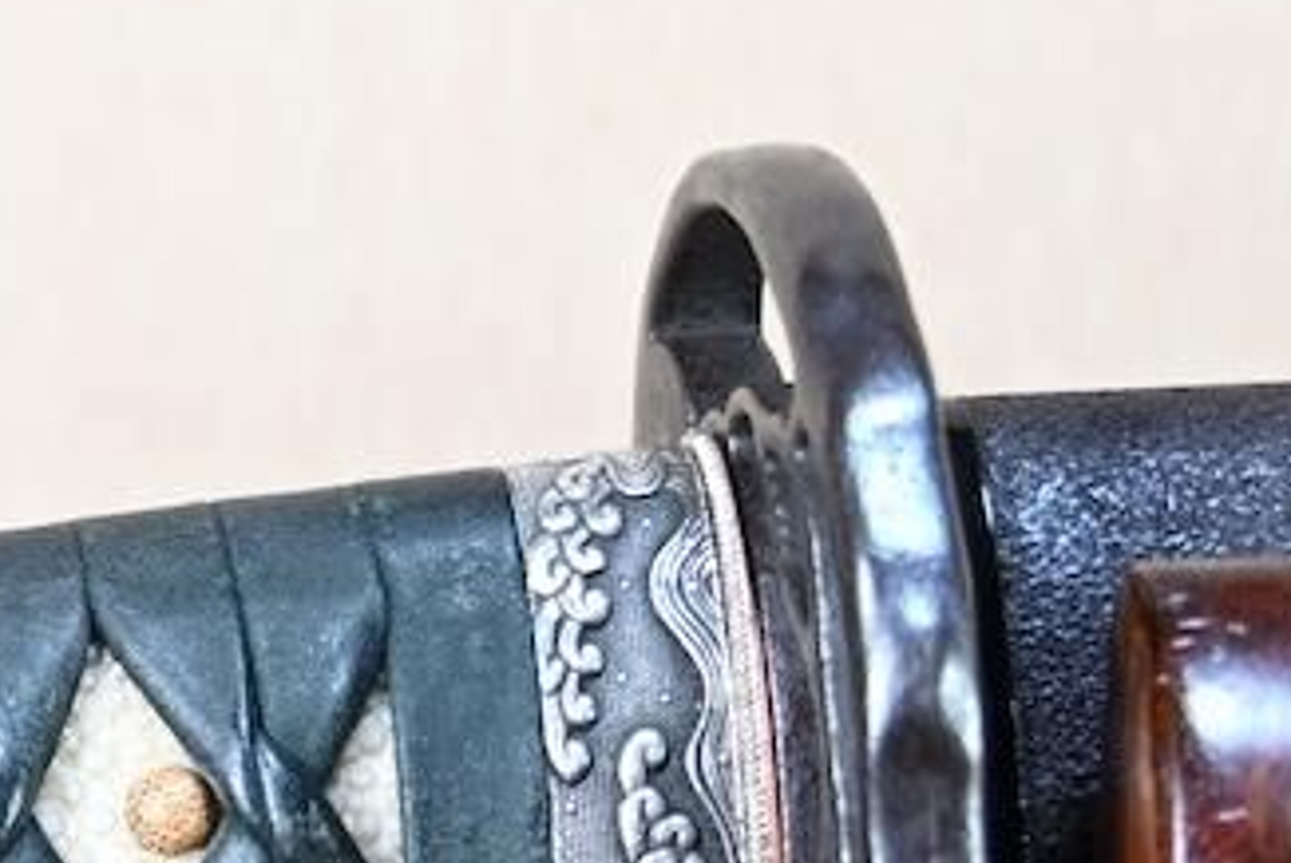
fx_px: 7043
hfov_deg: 9.8
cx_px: -1204
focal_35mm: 196
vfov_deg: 7.0
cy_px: 715
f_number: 4
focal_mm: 30.5
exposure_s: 1/3
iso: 100
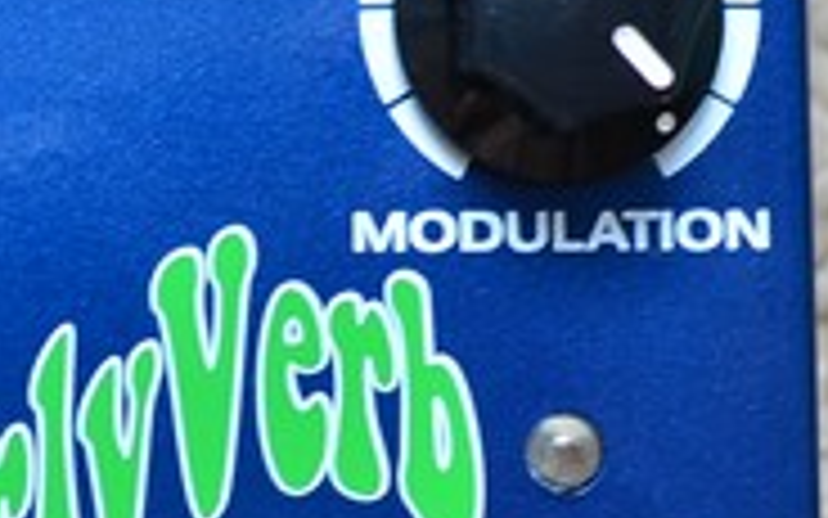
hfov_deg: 16.6
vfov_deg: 10.5
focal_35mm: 124
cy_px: 45
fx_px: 2798
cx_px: 99
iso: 160
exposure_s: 1/30
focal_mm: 18.5
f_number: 2.8
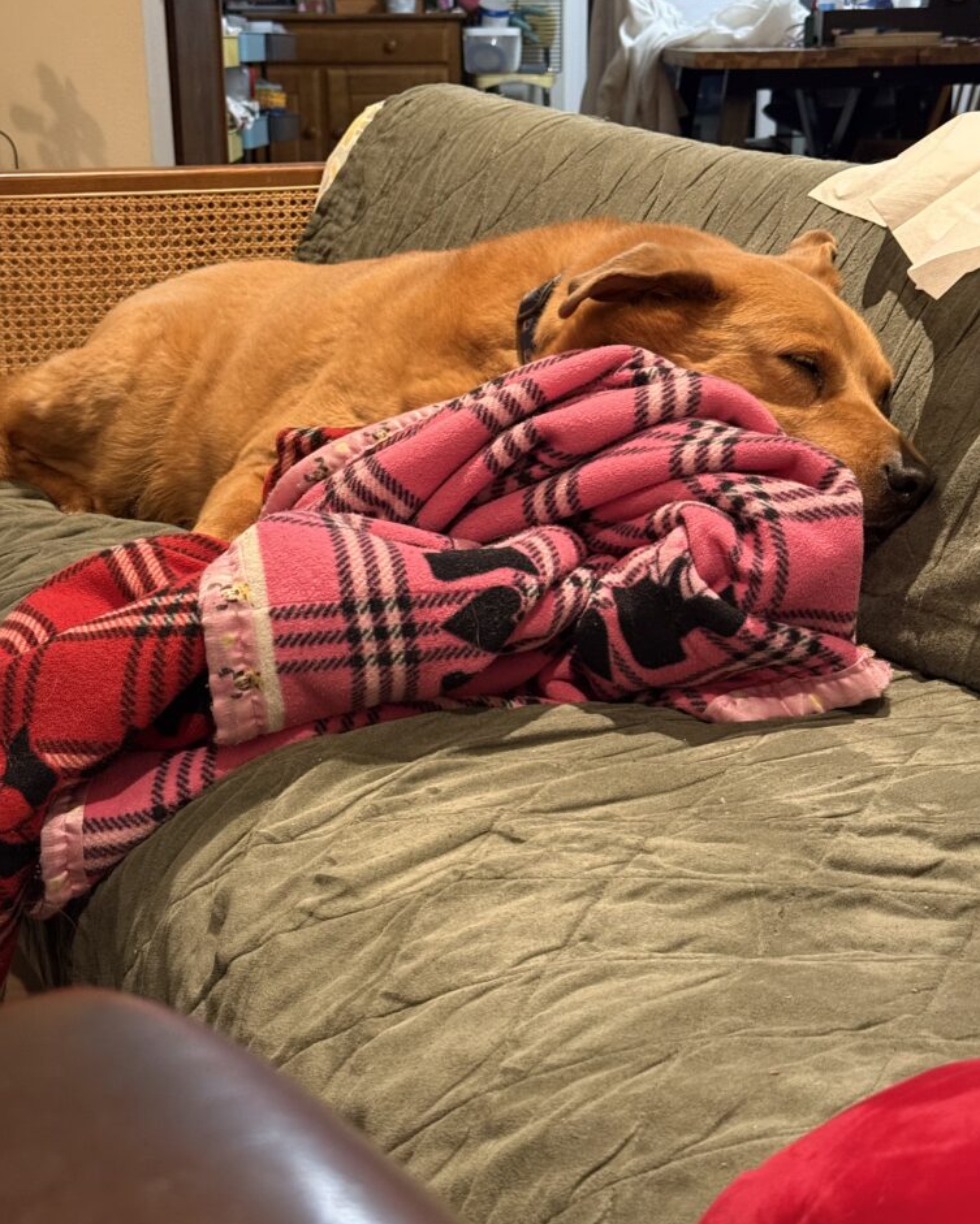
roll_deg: -0.3
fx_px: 1849
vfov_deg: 36.6
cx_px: 498
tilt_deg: -16.9
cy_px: 578
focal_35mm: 51
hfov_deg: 29.7
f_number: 1.78
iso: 400
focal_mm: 6.76
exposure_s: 1/40
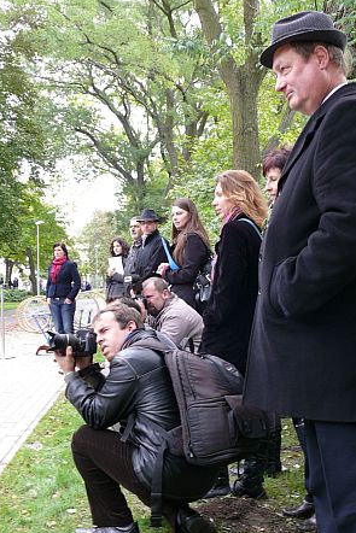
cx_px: 202
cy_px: 266
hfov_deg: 25.5
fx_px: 785
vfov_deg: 37.5
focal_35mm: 53
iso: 100
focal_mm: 9
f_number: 2.8
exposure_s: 1/30
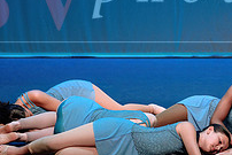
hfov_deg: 5.1
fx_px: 2573
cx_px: 276
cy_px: -16
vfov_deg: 3.4
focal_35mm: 399
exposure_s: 1/500
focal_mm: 130
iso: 1250
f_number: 2.8
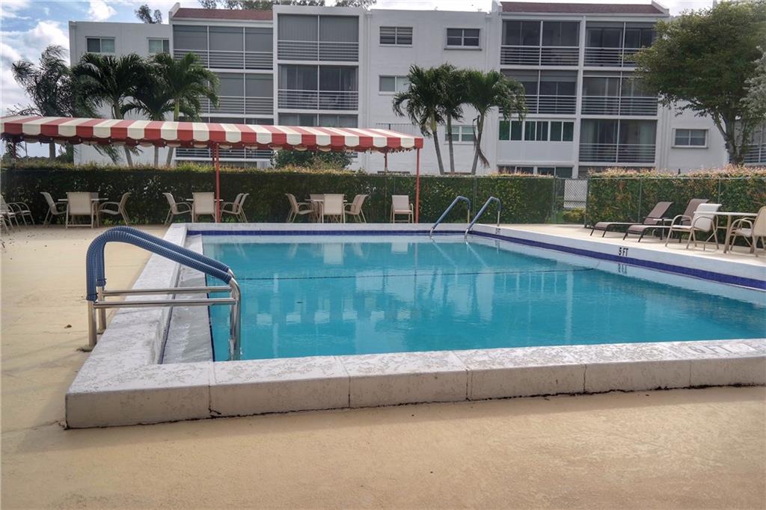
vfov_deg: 43.6
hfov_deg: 61.9
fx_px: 638
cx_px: 383
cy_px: 255
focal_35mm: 30
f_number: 7.1
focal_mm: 20
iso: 100
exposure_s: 1/320
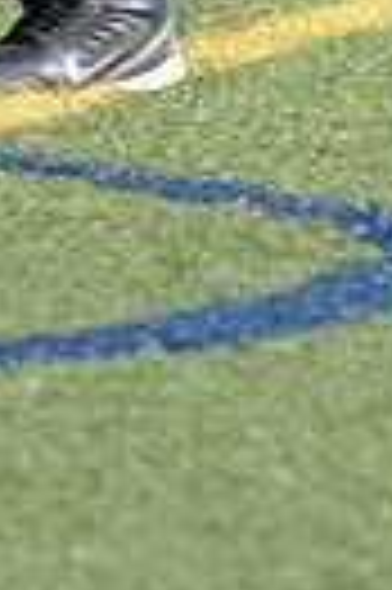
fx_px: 32571
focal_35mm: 1989
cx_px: -191
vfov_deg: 1.0
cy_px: -531
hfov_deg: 0.7
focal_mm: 300
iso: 200
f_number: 6.3
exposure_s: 1/500
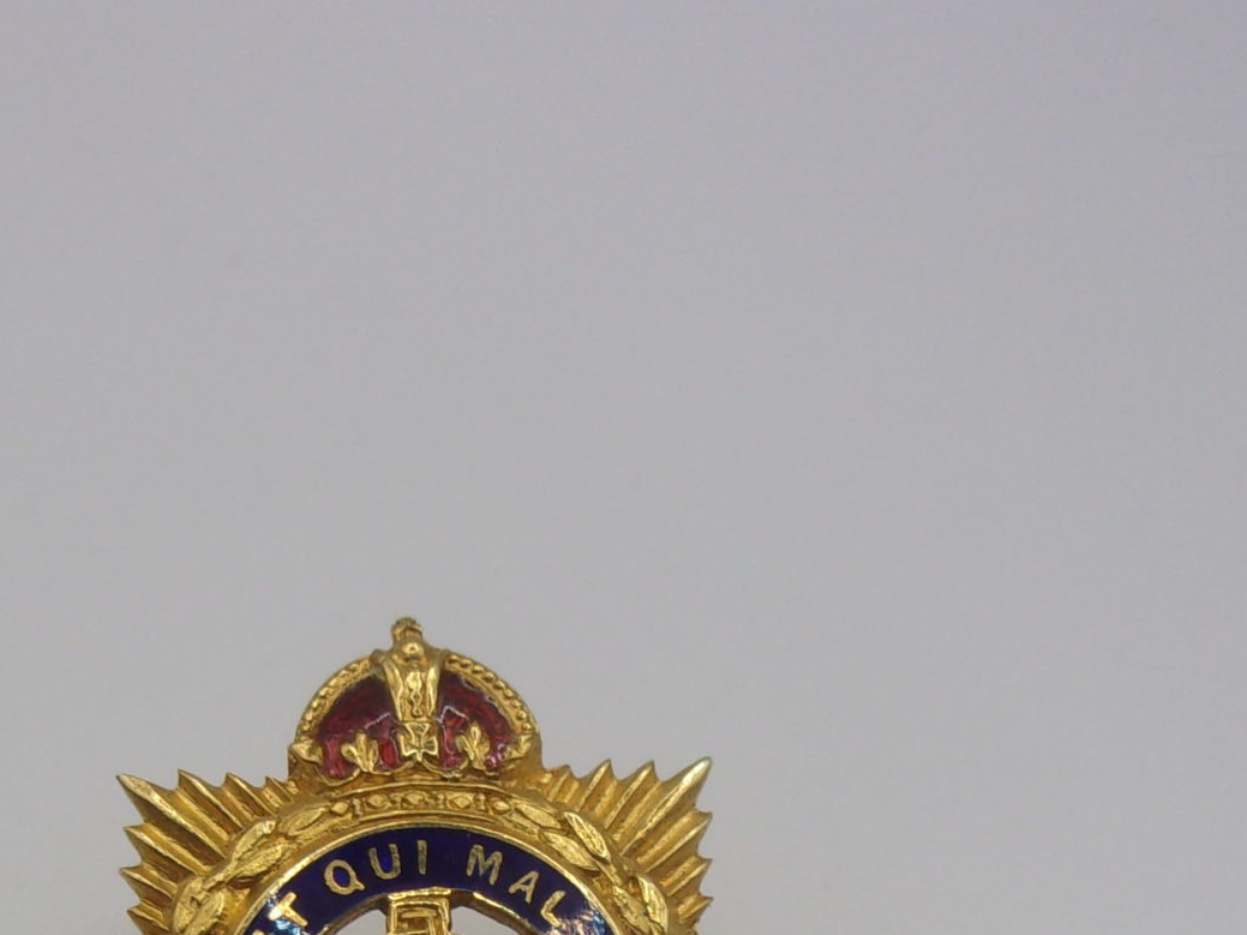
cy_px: 1084
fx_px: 2485
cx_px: 446
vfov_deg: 20.1
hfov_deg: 28.0
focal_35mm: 69
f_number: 3.9
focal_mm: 5.1
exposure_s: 1/140
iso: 80
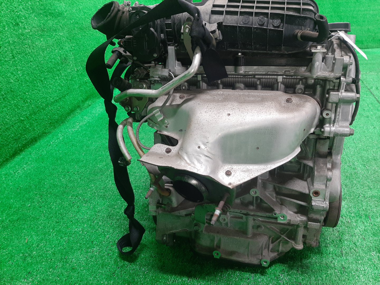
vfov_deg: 53.1
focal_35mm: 26
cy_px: 142
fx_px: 285
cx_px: 190
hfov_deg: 67.3
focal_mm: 3.93
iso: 152
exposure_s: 1/50
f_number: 1.7
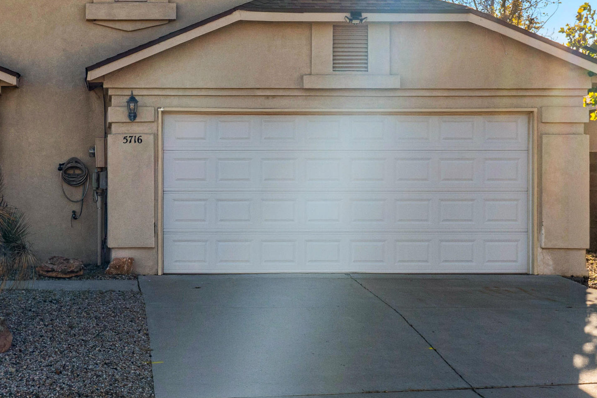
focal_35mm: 90
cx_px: 117
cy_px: 179
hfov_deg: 22.3
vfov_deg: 15.2
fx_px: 1492
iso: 160
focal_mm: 29
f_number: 11
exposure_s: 1/60
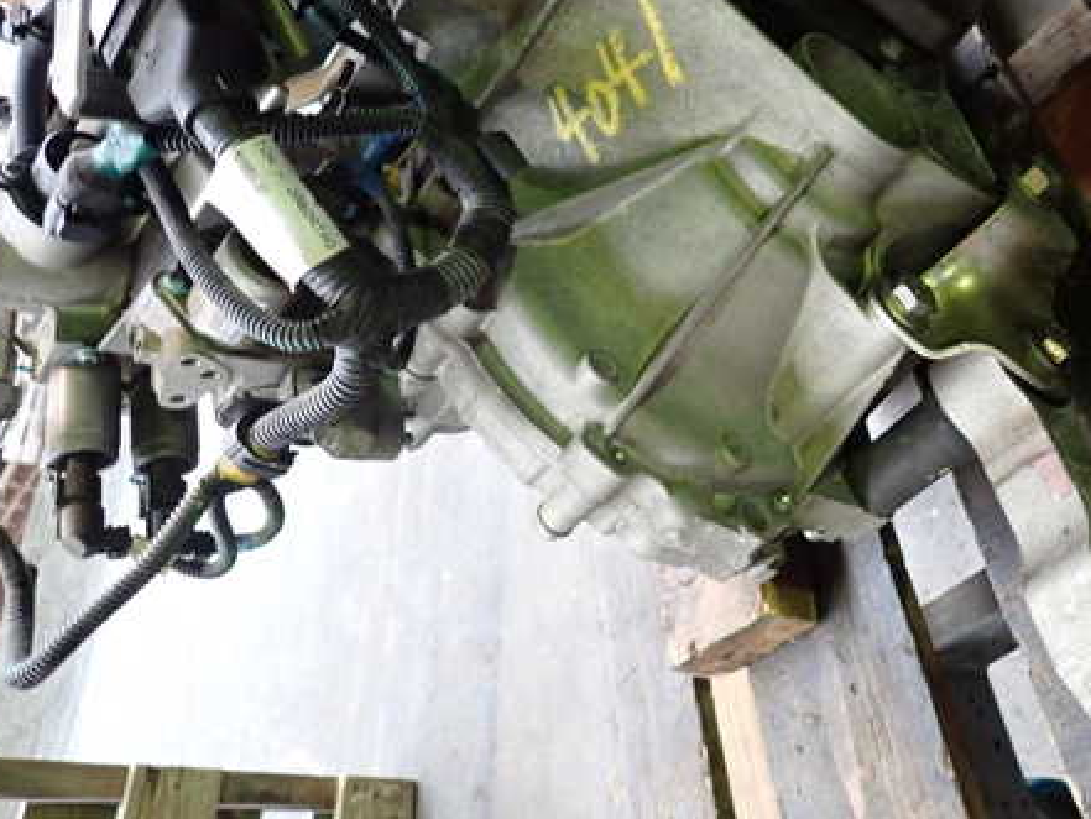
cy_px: 329
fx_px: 1072
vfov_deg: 41.6
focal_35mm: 34
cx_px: 705
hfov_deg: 53.1
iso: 500
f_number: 2
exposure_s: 1/40
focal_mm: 4.5
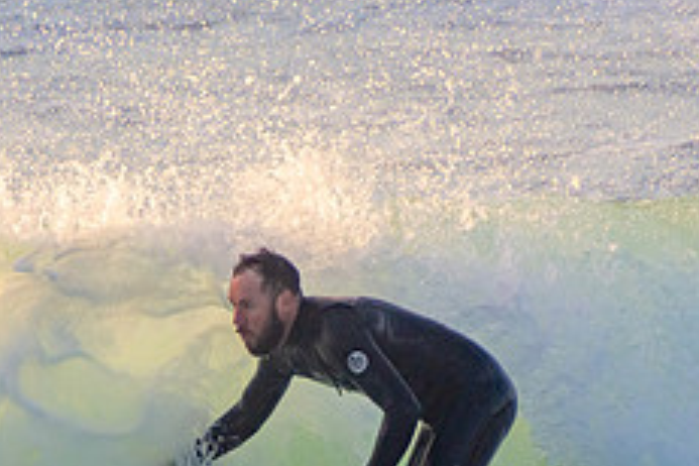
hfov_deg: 1.3
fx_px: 30249
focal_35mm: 1558
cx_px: 281
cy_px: 519
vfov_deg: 0.9
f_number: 5.6
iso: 500
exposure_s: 1/1000
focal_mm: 400
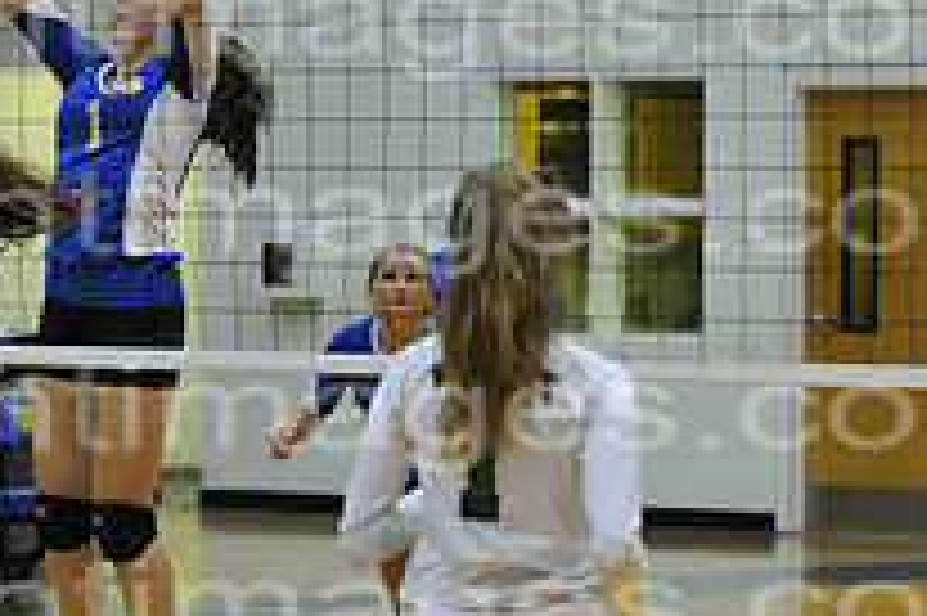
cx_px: 54
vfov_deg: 3.5
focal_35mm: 395
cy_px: 319
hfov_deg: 5.2
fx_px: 10163
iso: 8000
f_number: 3.2
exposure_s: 1/800
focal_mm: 140
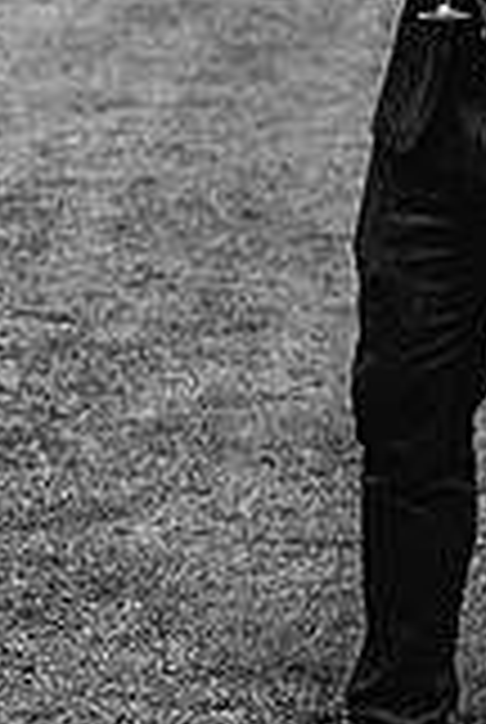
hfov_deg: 8.1
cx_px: 464
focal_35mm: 170
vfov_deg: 11.9
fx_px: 3428
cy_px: -58
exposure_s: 1/250
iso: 160
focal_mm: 61
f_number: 4.5
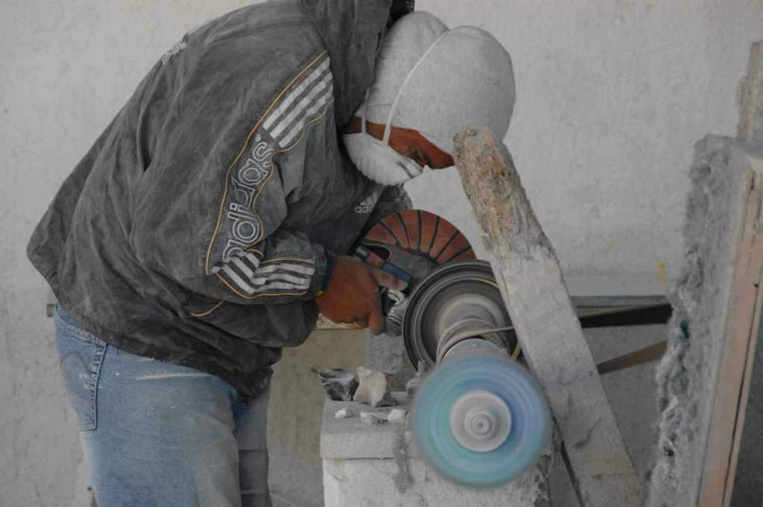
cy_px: 254
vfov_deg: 7.3
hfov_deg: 11.0
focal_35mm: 188
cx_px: 382
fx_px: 3969
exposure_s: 1/100
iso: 400
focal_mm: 125
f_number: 6.3
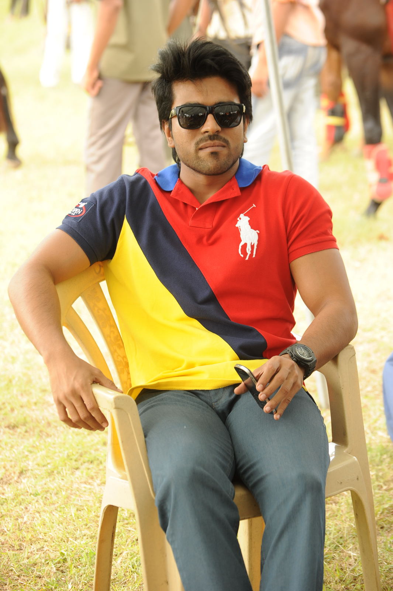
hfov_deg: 12.2
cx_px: 196
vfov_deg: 18.3
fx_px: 1836
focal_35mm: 112
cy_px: 296
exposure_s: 1/125
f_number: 6.3
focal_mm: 112
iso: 400
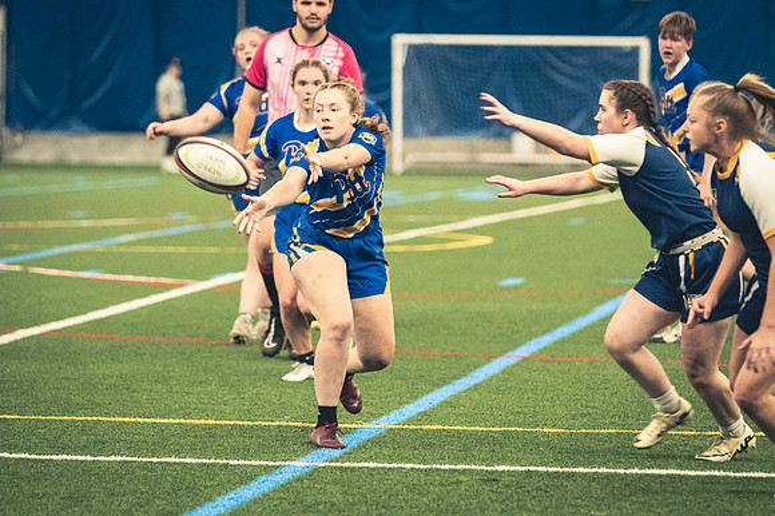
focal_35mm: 225
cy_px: 258
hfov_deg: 9.2
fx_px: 4841
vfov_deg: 6.1
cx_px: 388
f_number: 2.8
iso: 12800
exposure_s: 1/500
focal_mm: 150
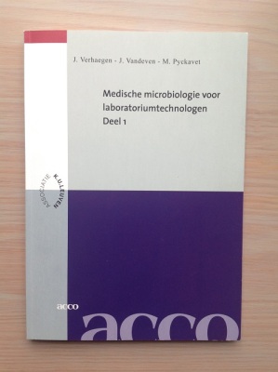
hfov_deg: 40.6
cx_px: 139
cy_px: 186
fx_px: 376
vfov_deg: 52.7
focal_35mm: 35
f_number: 2.4
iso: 80
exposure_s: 1/15
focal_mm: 4.28
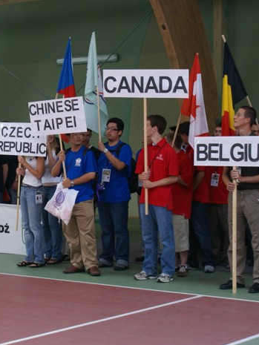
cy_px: 173
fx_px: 974
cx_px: 49
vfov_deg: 20.1
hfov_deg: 15.0
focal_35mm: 98
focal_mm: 45
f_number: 5.6
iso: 400
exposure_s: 1/30
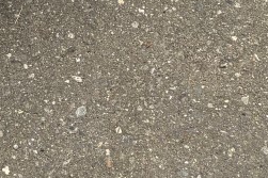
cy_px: -334
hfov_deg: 12.7
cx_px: -104
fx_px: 1153
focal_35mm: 155
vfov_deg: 7.8
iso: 50
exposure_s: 1/961
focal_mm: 5.96
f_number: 1.6
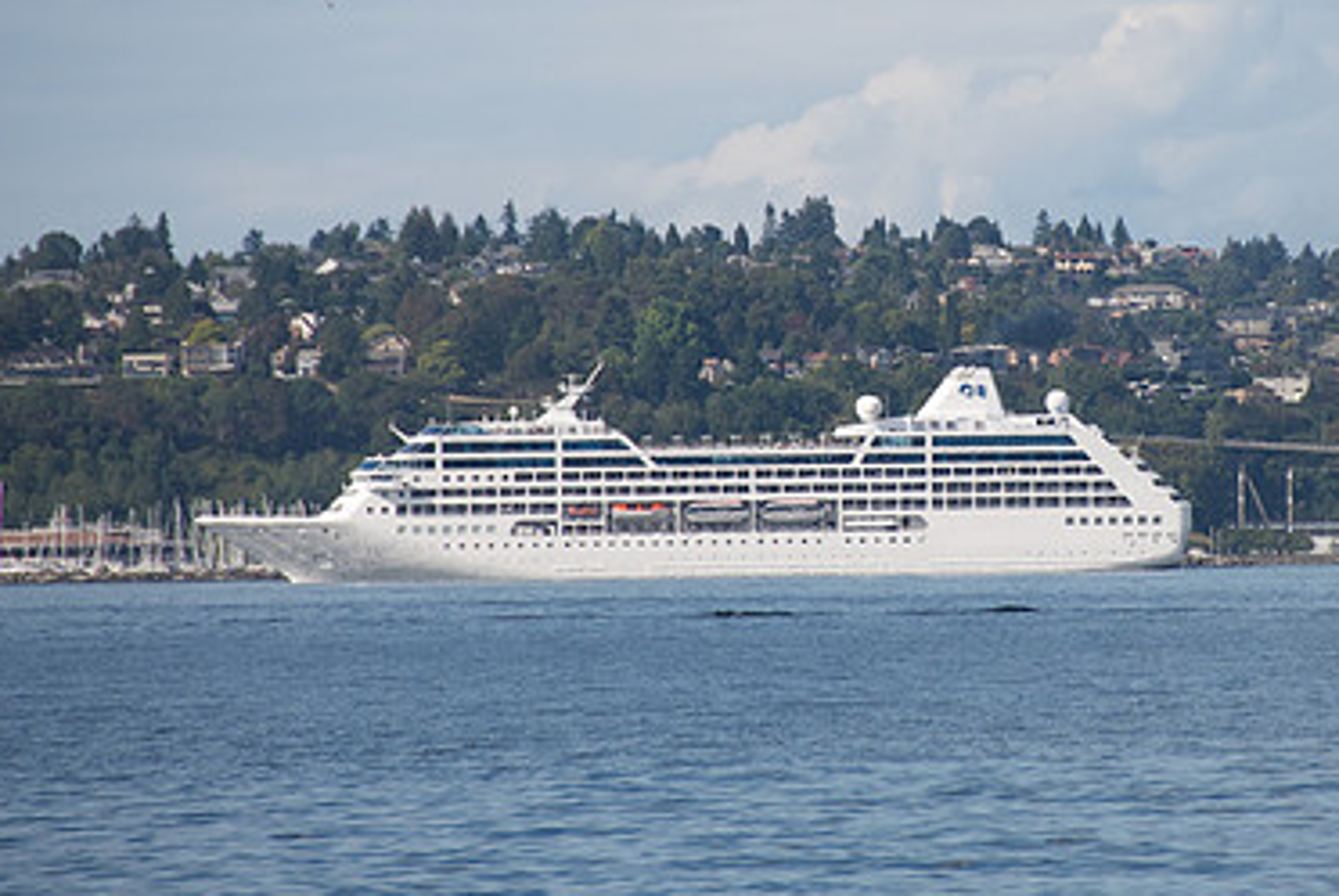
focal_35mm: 468
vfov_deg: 2.9
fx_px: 17427
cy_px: 327
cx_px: 965
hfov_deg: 4.4
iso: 200
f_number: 5.6
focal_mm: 200
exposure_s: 1/1000
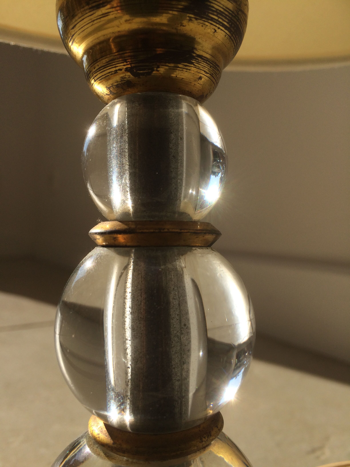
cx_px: 175
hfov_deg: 48.2
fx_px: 391
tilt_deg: -2.1
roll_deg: +0.0
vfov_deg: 61.7
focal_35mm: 29
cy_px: 234
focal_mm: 4.15
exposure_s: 1/2415
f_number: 2.2
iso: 32
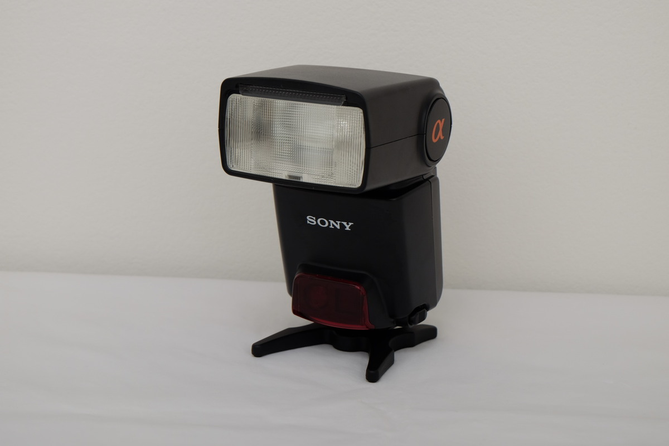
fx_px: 1264
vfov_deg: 20.0
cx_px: 334
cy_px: 223
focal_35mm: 68
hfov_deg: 29.7
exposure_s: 1/125
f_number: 8
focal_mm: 45.2
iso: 200
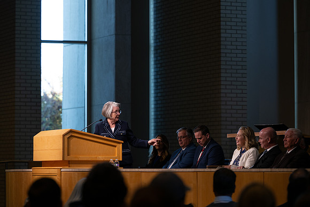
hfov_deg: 13.0
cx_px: 144
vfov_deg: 8.7
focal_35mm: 158
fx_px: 1362
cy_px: 82
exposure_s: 1/250
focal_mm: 130
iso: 320
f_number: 3.2
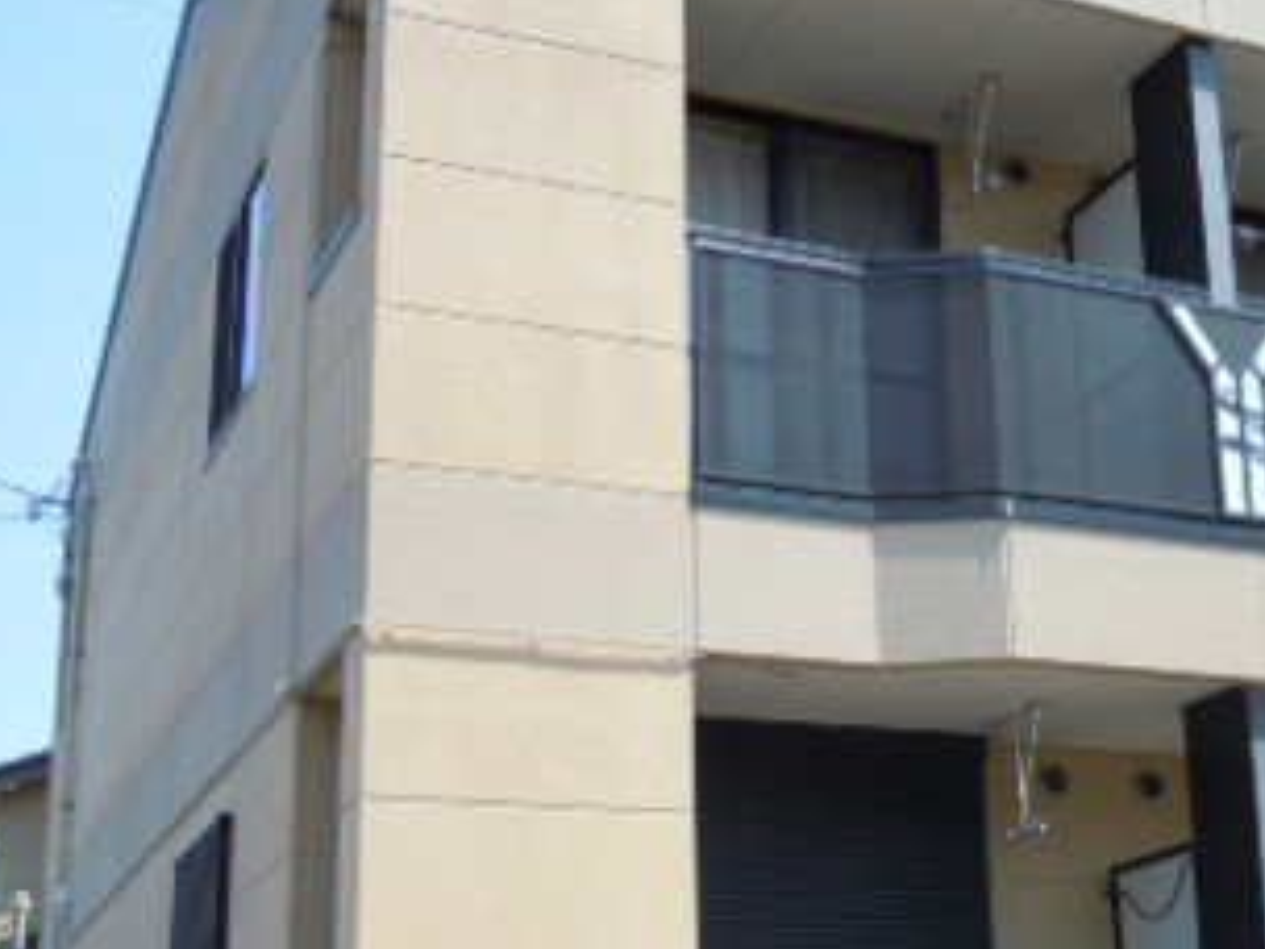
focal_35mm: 59
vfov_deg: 24.8
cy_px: 558
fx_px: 2156
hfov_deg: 32.0
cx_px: 974
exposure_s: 1/800
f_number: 2.7
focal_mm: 5
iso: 100
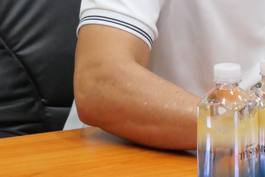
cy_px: -73
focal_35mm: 401
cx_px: 315
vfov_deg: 3.4
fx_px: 2954
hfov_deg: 5.1
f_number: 5.6
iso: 3200
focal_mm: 60
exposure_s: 1/100
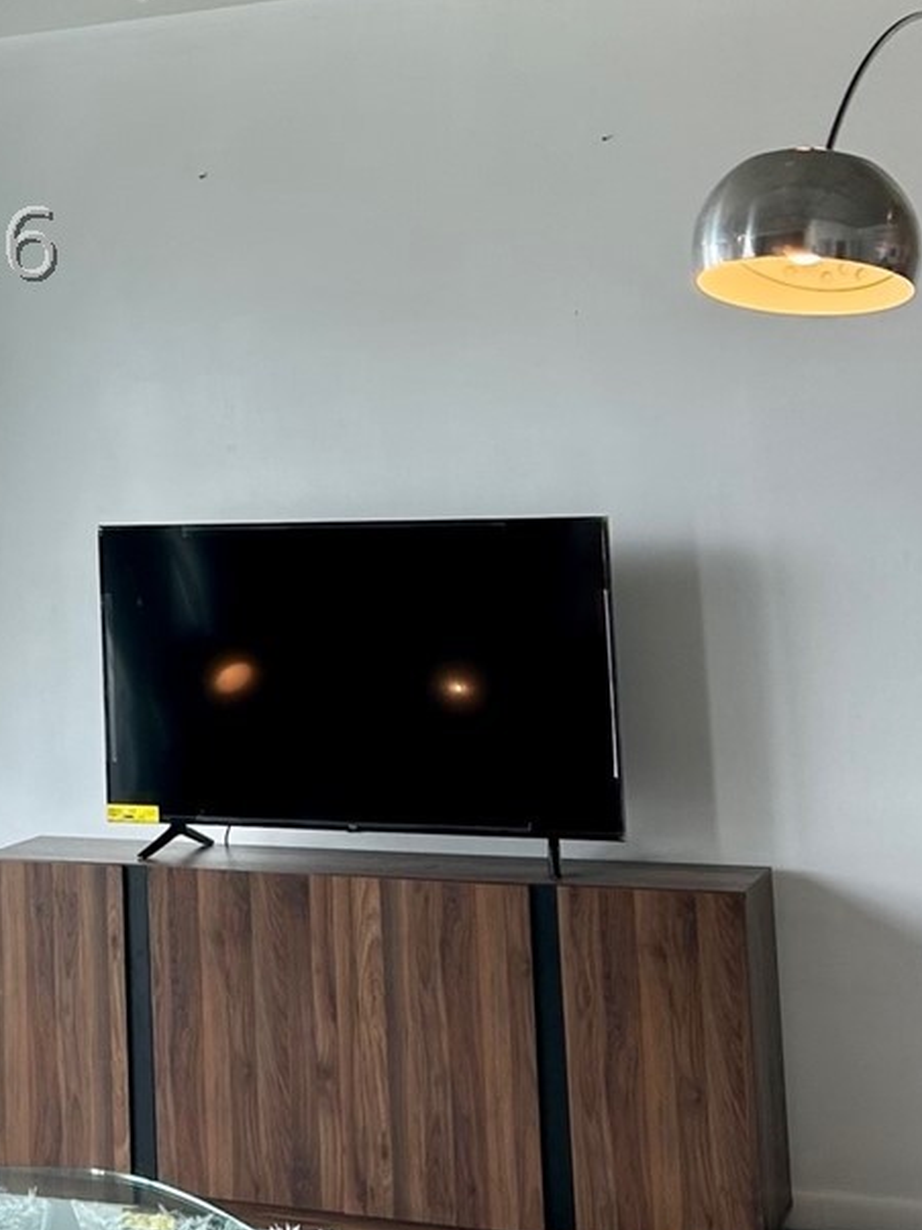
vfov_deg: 27.6
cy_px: 245
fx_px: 2451
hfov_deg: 20.4
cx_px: -63
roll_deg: +1.5
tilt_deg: +6.9
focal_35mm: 69
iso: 50
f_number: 1.5
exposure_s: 1/228
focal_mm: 5.7
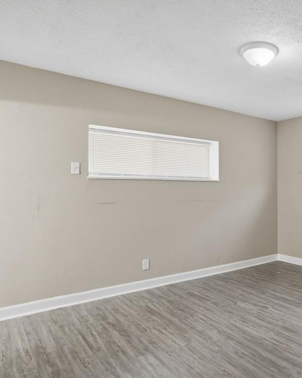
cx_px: 242
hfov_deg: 51.4
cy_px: 192
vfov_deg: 66.0
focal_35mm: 26
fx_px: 290
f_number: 8
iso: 320
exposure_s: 1/5
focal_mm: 18
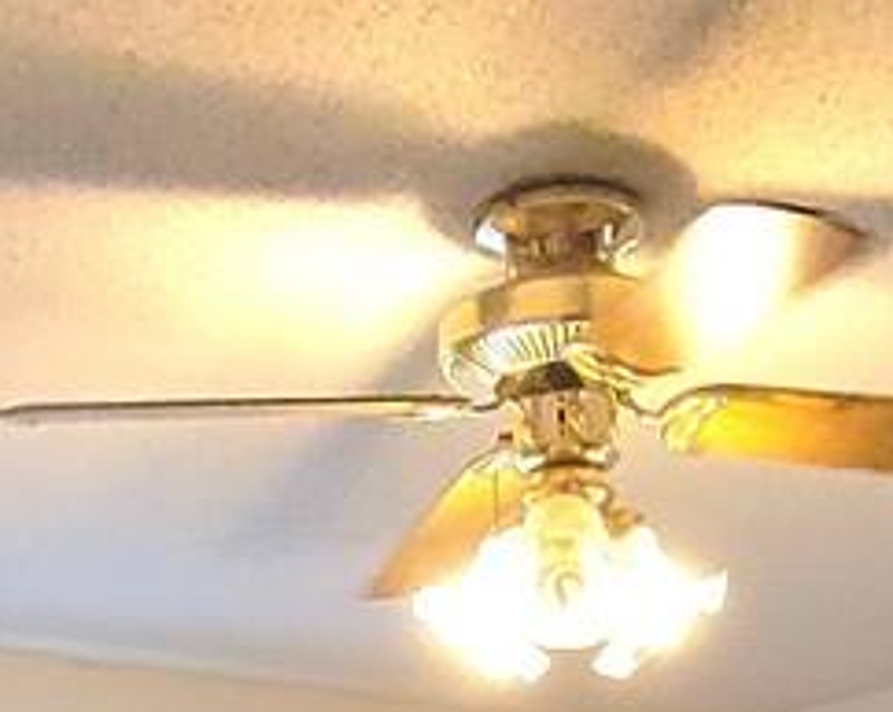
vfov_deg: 14.5
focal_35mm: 84
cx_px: 343
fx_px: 2217
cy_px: 1501
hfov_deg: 22.7
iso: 320
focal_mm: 2.2
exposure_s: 1/30
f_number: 2.2
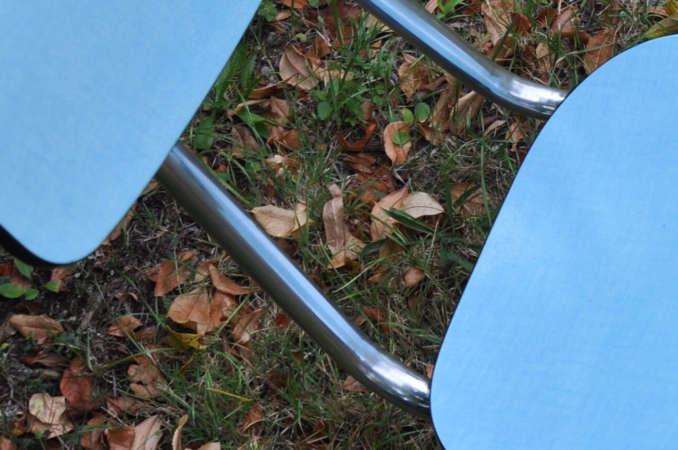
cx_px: 1019
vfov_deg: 14.9
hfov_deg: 19.8
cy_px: -50
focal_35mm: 89
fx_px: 1674
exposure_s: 1/125
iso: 200
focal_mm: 18
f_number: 5.6
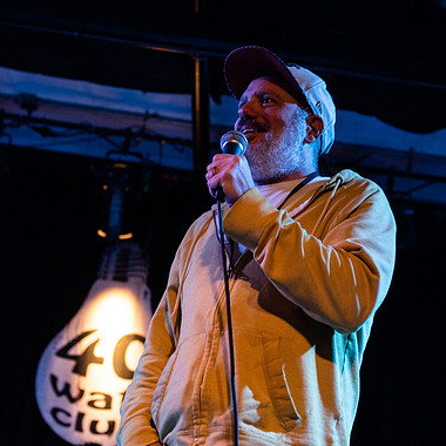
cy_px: 185
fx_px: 977
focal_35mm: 67
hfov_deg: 25.7
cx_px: 258
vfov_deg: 25.7
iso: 2000
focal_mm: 44
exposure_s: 1/160
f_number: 3.2
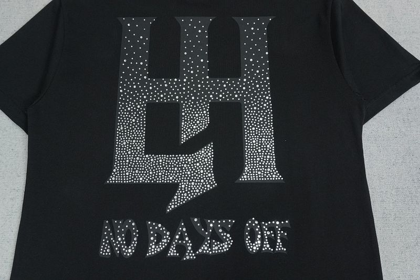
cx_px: 210
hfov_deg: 55.1
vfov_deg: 38.3
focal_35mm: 34
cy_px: 140
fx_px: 402
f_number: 8
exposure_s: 1/160
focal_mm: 23
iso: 1000
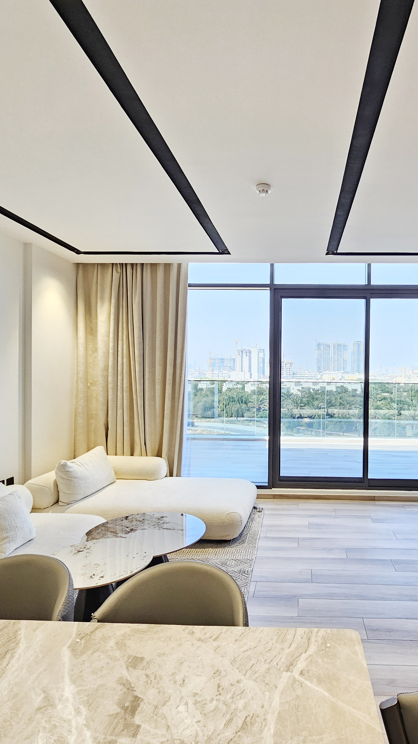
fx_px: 374
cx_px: 293
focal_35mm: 19
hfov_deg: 56.5
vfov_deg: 89.6
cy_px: 373
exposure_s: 1/50
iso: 80
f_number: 2.2
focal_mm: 2.2
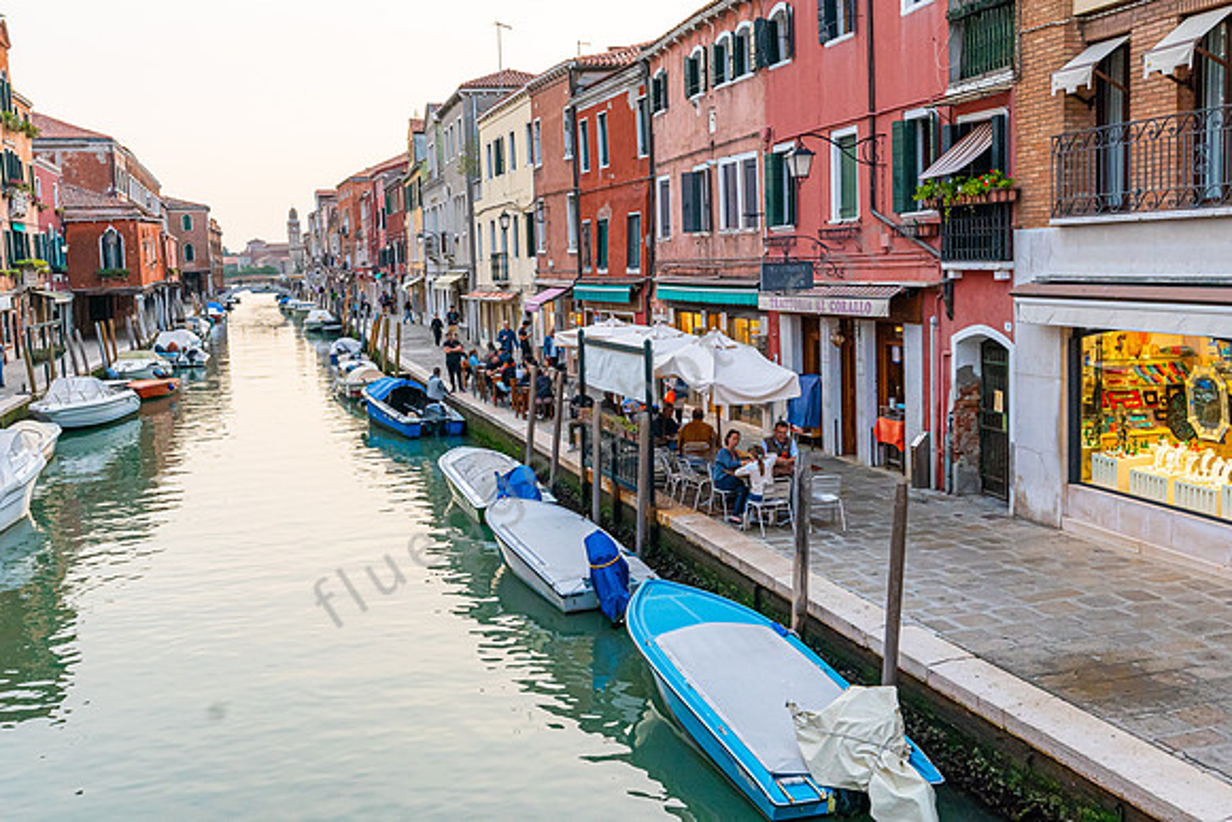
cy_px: 411
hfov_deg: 53.1
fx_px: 1232
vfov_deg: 36.9
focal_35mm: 36
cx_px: 616
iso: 1600
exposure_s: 1/250
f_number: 8
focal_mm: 24
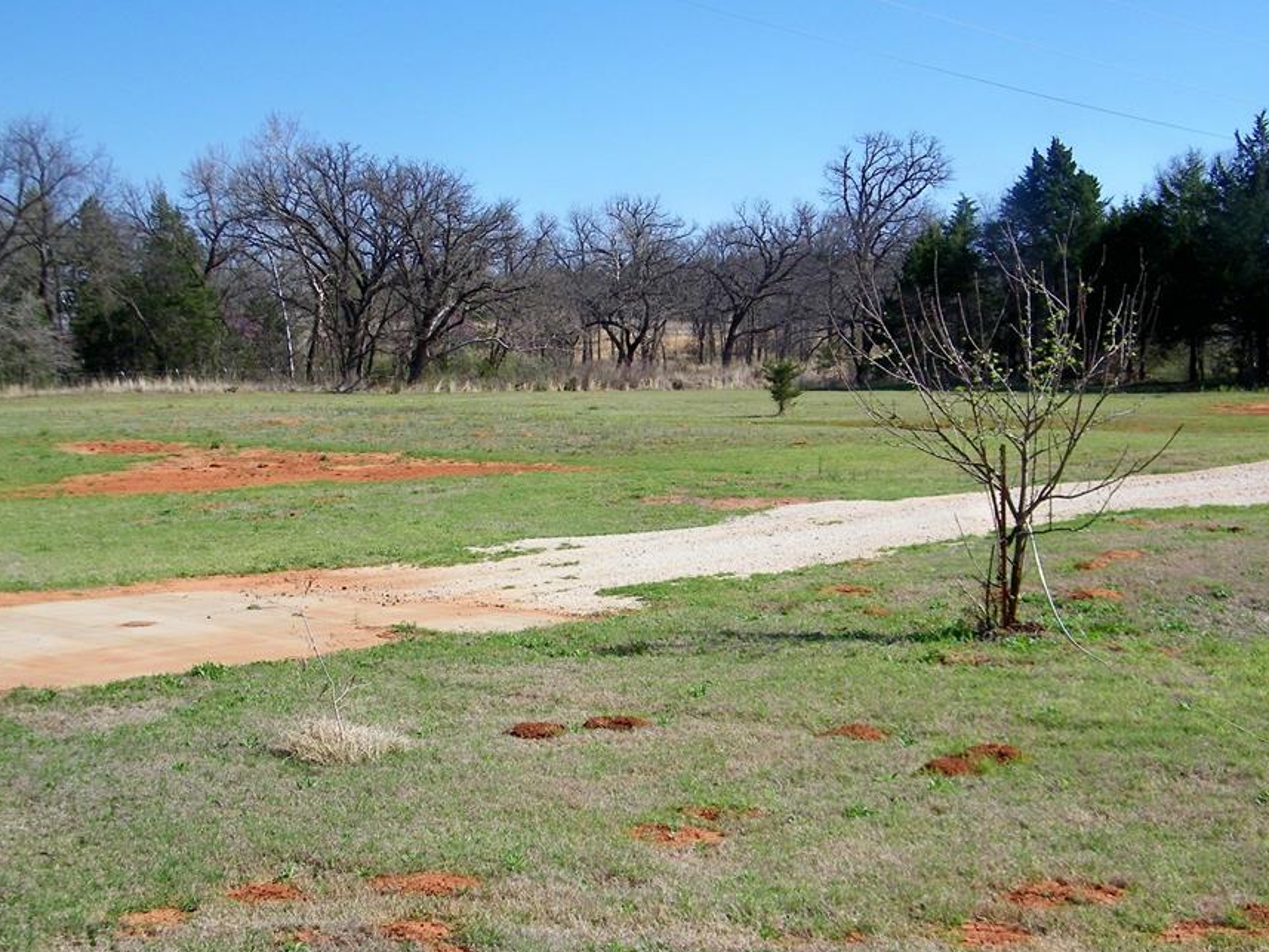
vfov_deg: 29.7
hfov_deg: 38.9
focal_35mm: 49
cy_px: 533
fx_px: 1797
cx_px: 689
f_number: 7.6
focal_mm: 7.2
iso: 80
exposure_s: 1/250
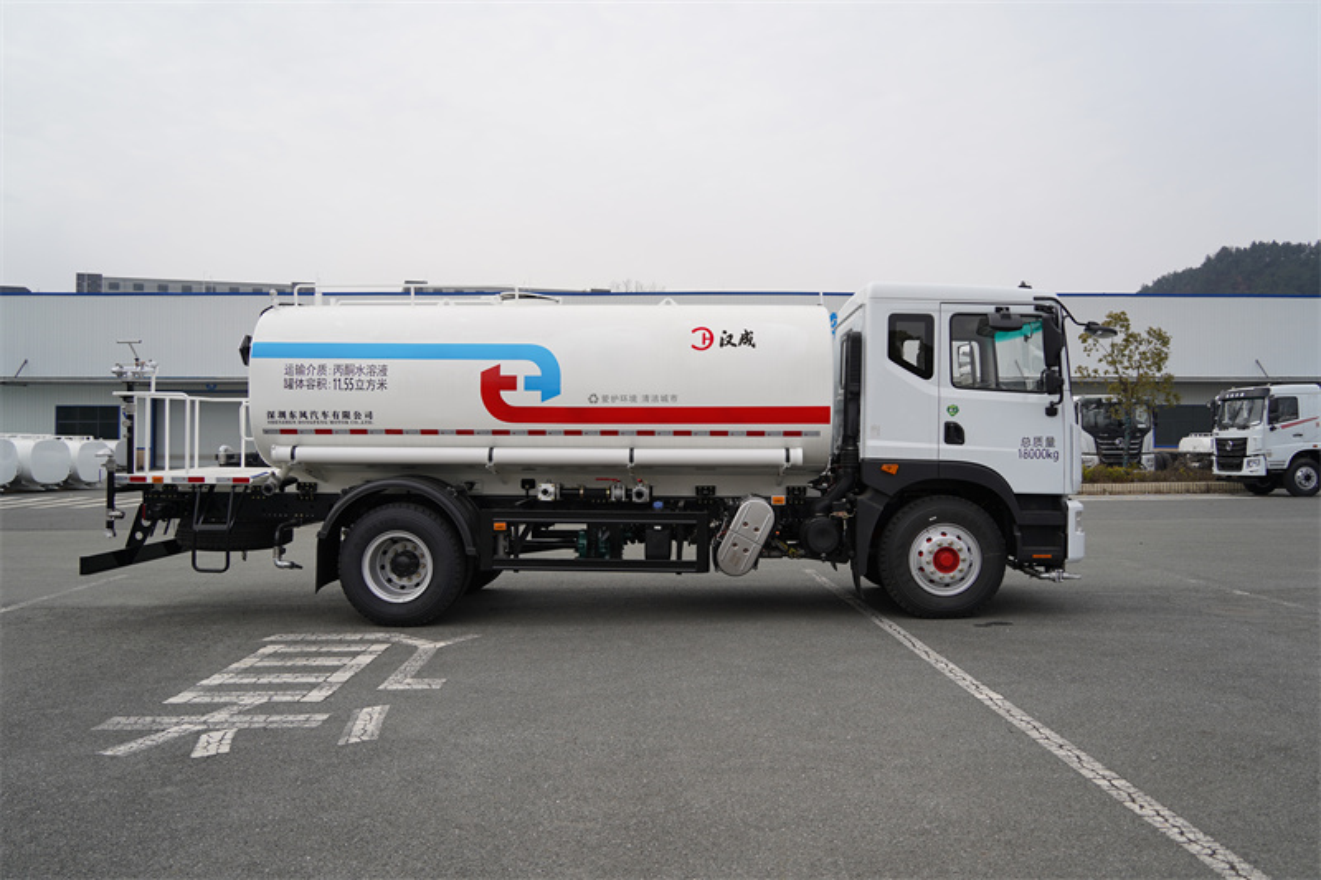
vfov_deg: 37.8
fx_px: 1284
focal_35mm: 35
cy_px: 440
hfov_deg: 54.4
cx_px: 660
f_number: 3.2
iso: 125
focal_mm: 35
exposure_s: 1/800
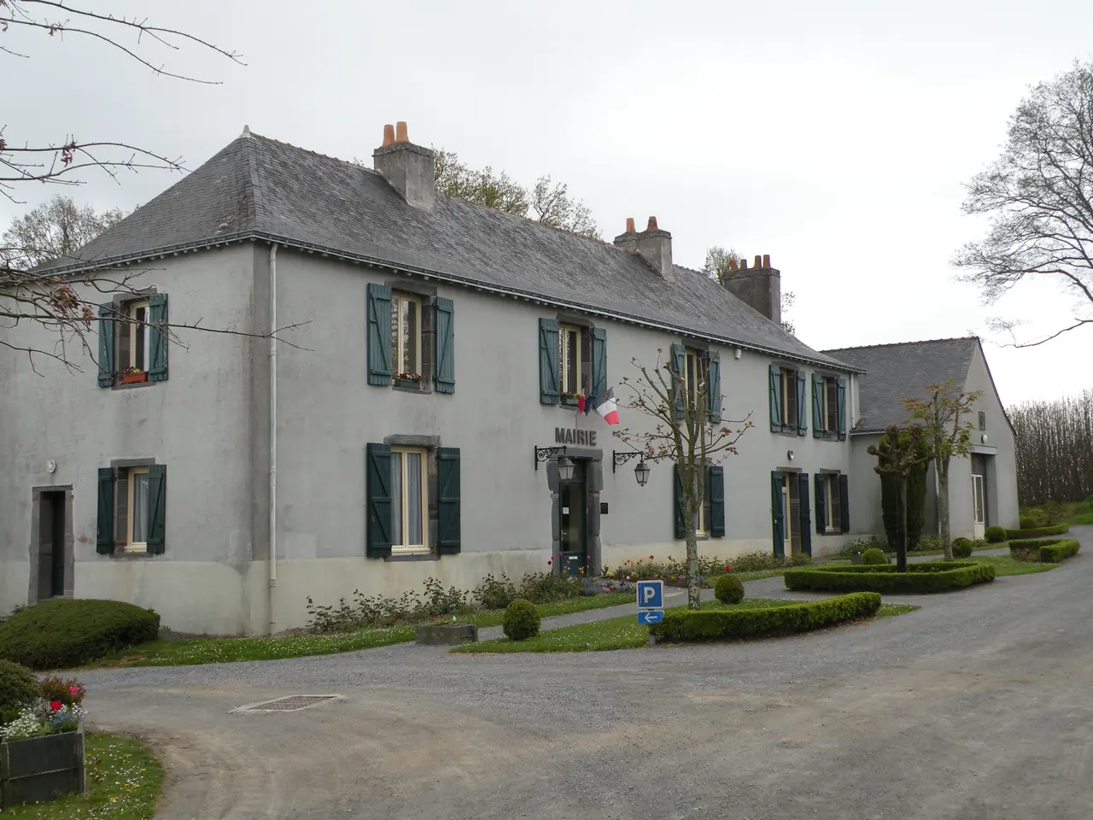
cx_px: 546
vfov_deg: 34.3
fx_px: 1326
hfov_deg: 44.8
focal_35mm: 42
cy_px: 410
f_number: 4
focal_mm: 7.4
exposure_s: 1/120
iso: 64
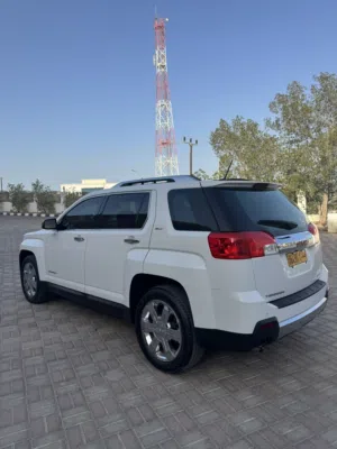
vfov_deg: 71.6
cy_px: 224
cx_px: 168
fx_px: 312
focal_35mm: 24
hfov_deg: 56.8
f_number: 1.78
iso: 80
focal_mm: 6.76
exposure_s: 1/3413
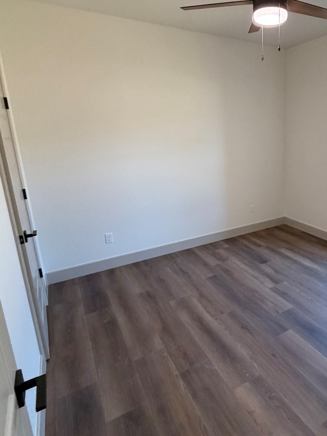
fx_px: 290
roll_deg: +0.9
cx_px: 257
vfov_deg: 73.7
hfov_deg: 55.2
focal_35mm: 23
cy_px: 198
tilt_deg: -11.0
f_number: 2.2
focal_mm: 2.22
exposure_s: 1/120
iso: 320
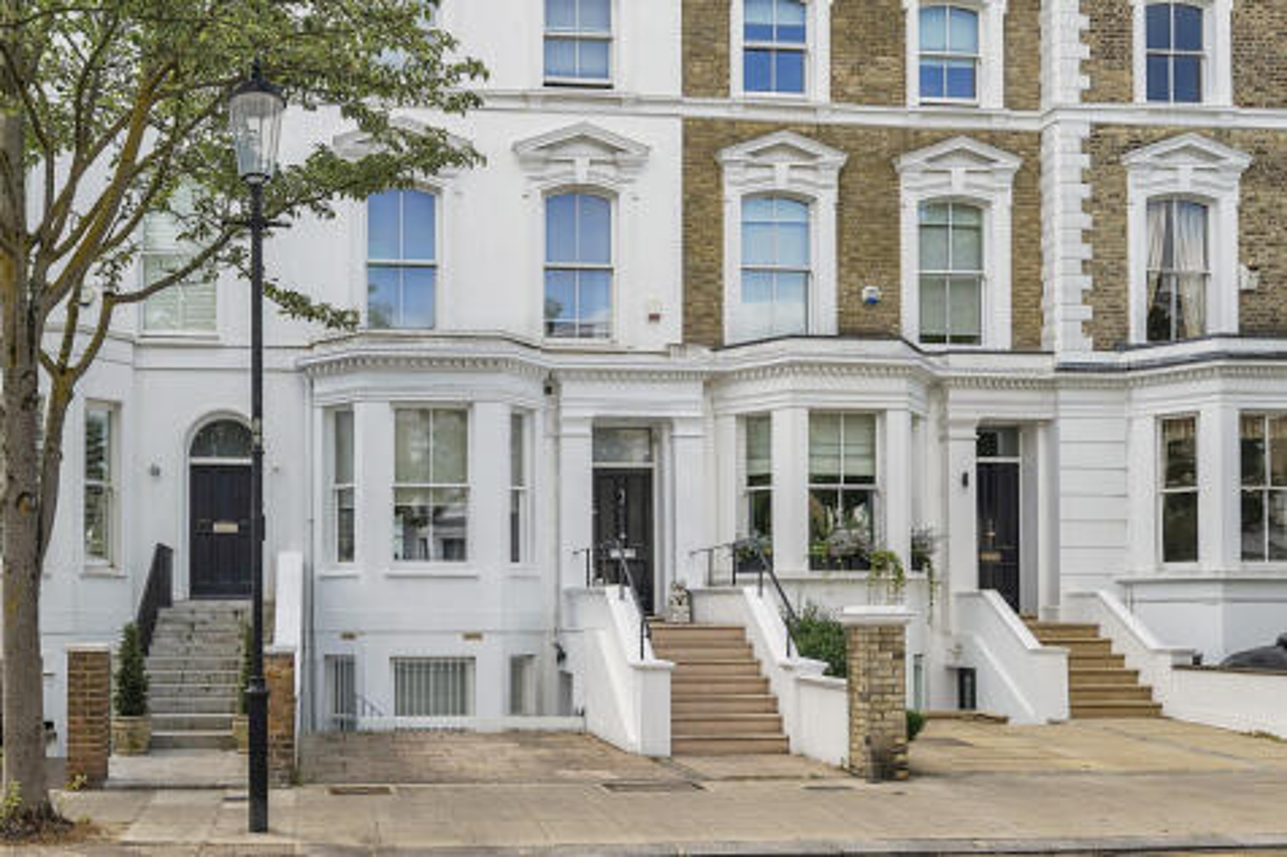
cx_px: 644
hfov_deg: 60.3
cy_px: 428
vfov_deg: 42.3
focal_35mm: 31
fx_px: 1108
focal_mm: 21
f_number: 8
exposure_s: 1/500
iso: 400
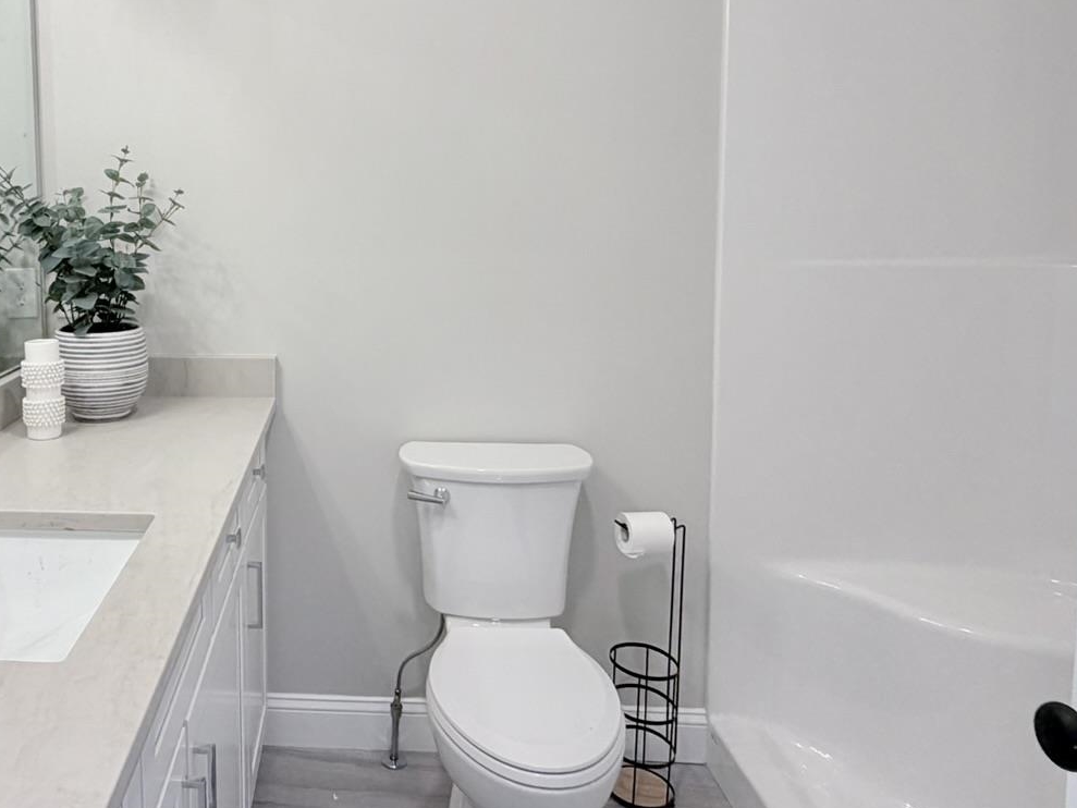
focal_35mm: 29
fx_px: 902
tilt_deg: -5.2
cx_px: 285
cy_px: 274
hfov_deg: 58.8
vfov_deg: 47.5
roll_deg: -0.3
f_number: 2.2
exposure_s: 1/120
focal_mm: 2.22
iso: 200
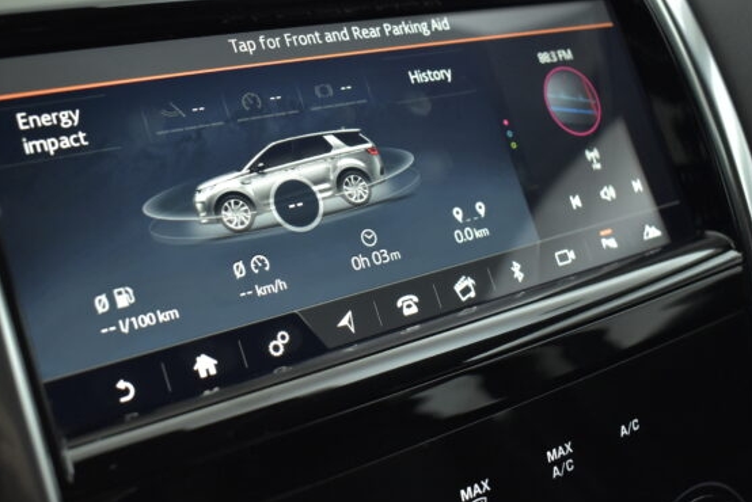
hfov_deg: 44.7
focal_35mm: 44
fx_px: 913
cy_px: 261
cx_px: 324
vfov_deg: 30.7
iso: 1600
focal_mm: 21
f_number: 3.8
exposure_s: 1/125
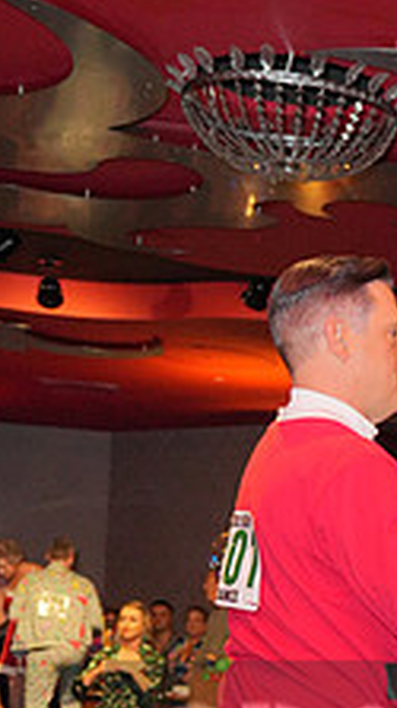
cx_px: 545
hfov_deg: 12.9
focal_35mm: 90
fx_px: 1689
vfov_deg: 22.4
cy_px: 768
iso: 4000
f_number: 4
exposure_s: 1/200
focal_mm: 33
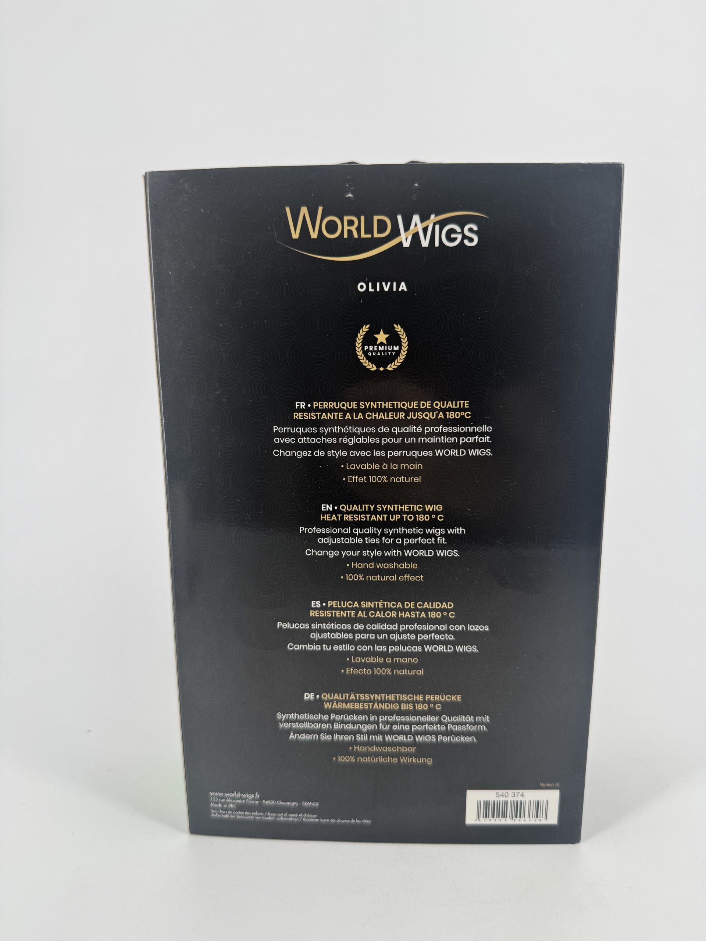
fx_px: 653
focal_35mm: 24
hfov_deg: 56.8
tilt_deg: -12.7
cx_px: 353
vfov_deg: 71.6
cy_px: 470
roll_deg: +0.8
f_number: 1.78
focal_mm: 6.76
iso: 80
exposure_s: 1/484
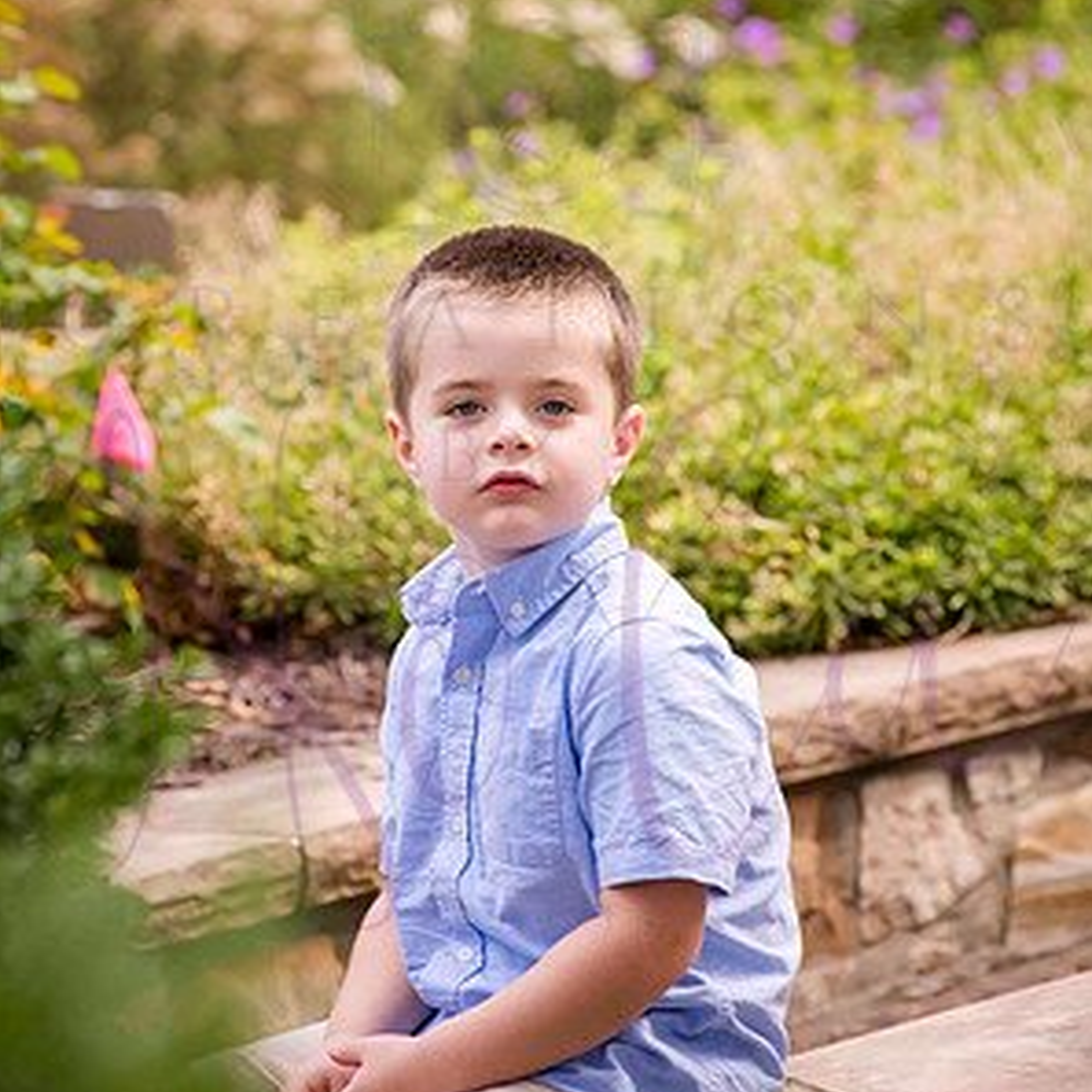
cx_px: 548
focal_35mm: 238
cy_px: 449
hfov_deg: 7.4
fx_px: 8494
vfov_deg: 7.4
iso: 400
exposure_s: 1/320
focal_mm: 185
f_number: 7.1
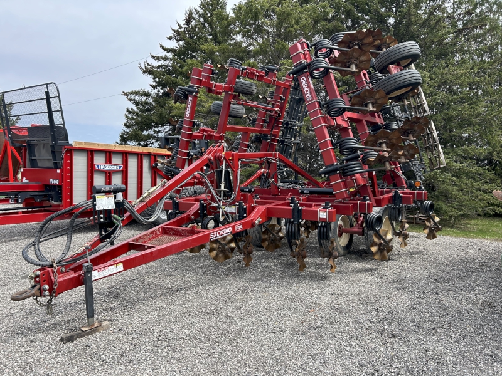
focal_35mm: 26
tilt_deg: -1.8
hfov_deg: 67.3
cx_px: 251
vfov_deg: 53.1
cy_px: 188
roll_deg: -1.5
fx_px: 377
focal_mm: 5.7
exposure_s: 1/1838
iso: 50
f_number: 1.5
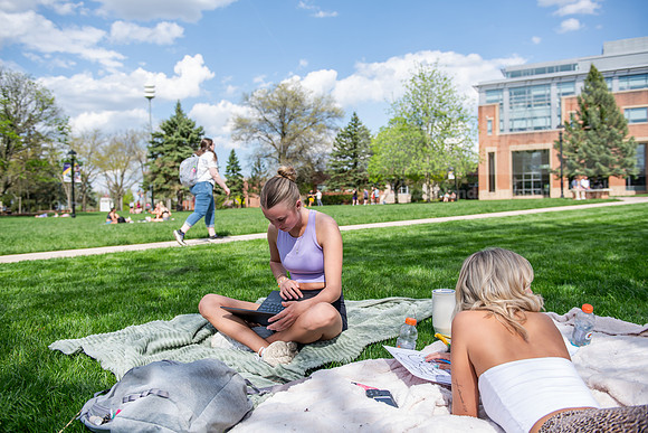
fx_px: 558
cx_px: 324
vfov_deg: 42.3
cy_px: 216
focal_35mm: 31
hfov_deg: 60.3
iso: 100
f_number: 3.5
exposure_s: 1/800
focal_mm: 31
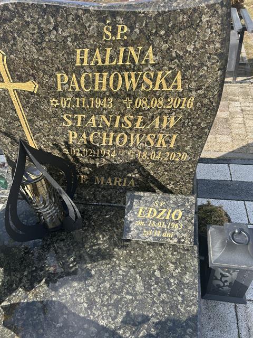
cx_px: 126
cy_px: 169
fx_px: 253
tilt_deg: -40.6
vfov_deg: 67.3
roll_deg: +6.6
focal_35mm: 26
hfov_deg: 53.1
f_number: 1.5
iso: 50
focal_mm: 5.7
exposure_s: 1/1468
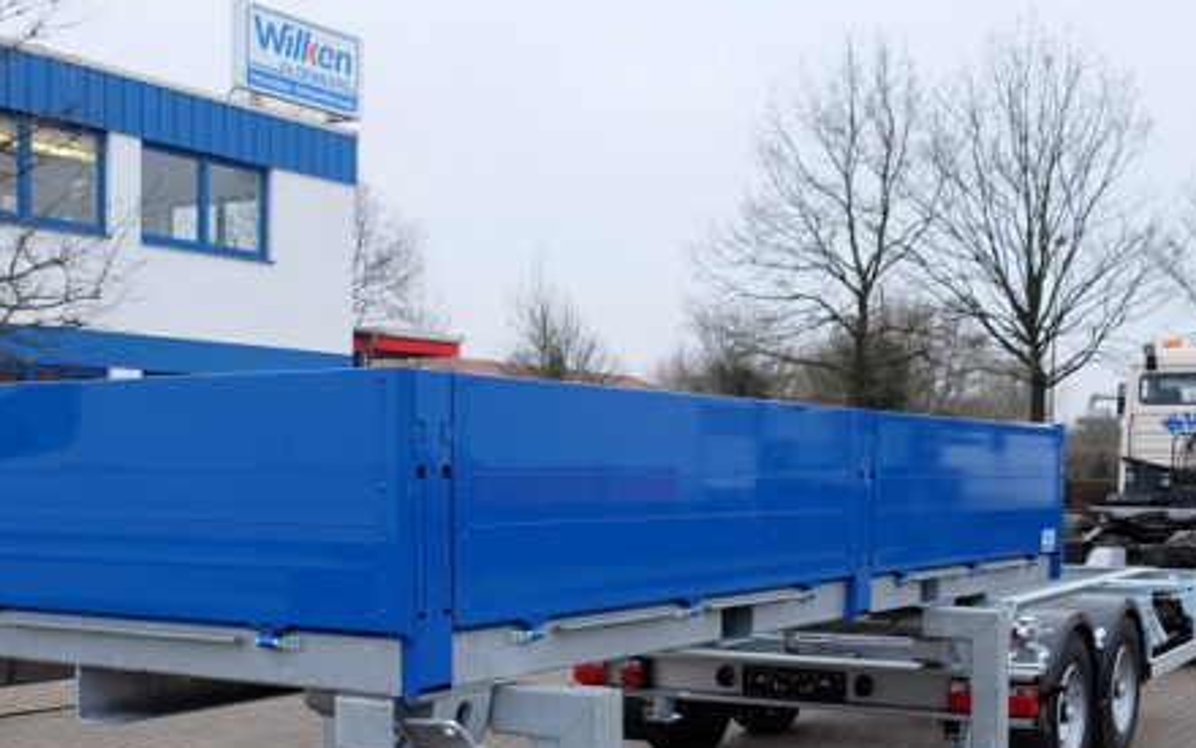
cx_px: 603
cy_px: 609
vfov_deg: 26.3
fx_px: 1565
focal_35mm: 48
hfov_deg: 41.8
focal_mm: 18
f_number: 4.5
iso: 400
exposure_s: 1/125
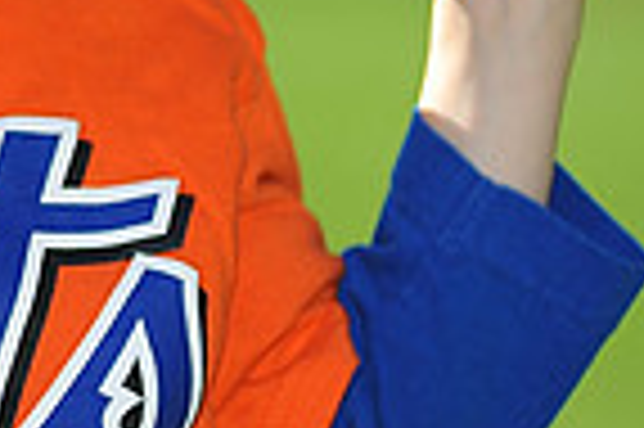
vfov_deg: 1.9
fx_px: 13044
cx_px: -311
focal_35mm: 730
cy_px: -207
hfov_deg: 2.8
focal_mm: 180
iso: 200
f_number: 4
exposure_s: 1/1250
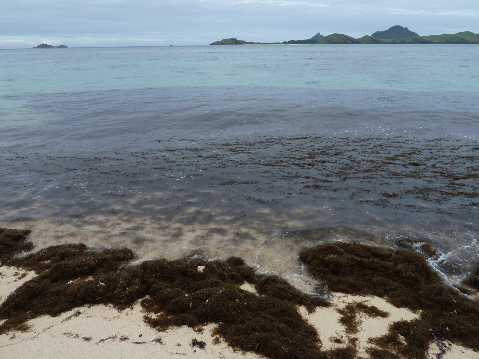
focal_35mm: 25
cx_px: 240
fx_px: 346
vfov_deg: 54.9
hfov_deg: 69.4
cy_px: 180
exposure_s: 1/500
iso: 80
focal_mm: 4.1
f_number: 4.5
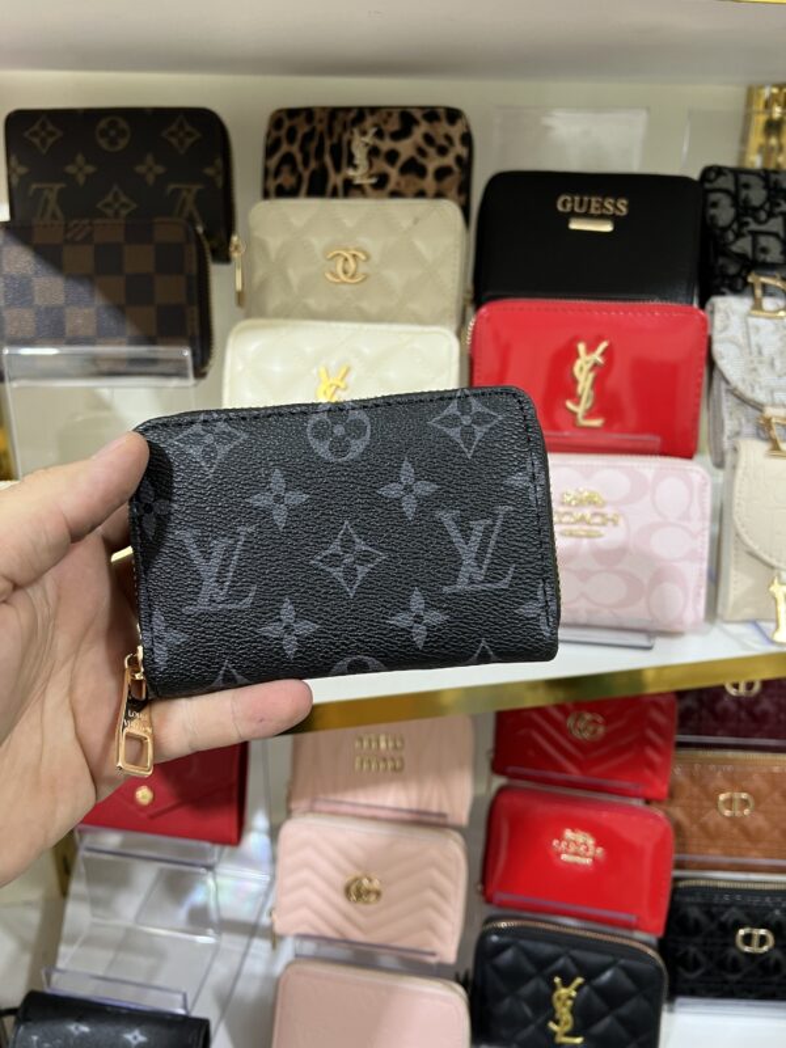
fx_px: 787
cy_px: 524
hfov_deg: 53.1
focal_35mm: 26
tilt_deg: -22.5
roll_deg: -0.7
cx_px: 393
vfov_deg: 67.3
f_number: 1.5
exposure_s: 1/50
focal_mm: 5.7
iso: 125
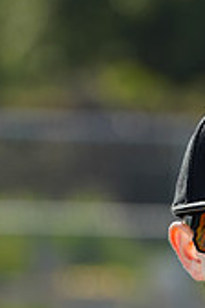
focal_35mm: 690
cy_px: 431
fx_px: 5893
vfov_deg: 3.0
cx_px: 226
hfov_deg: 2.0
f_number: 5
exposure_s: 1/250
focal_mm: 200
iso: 64
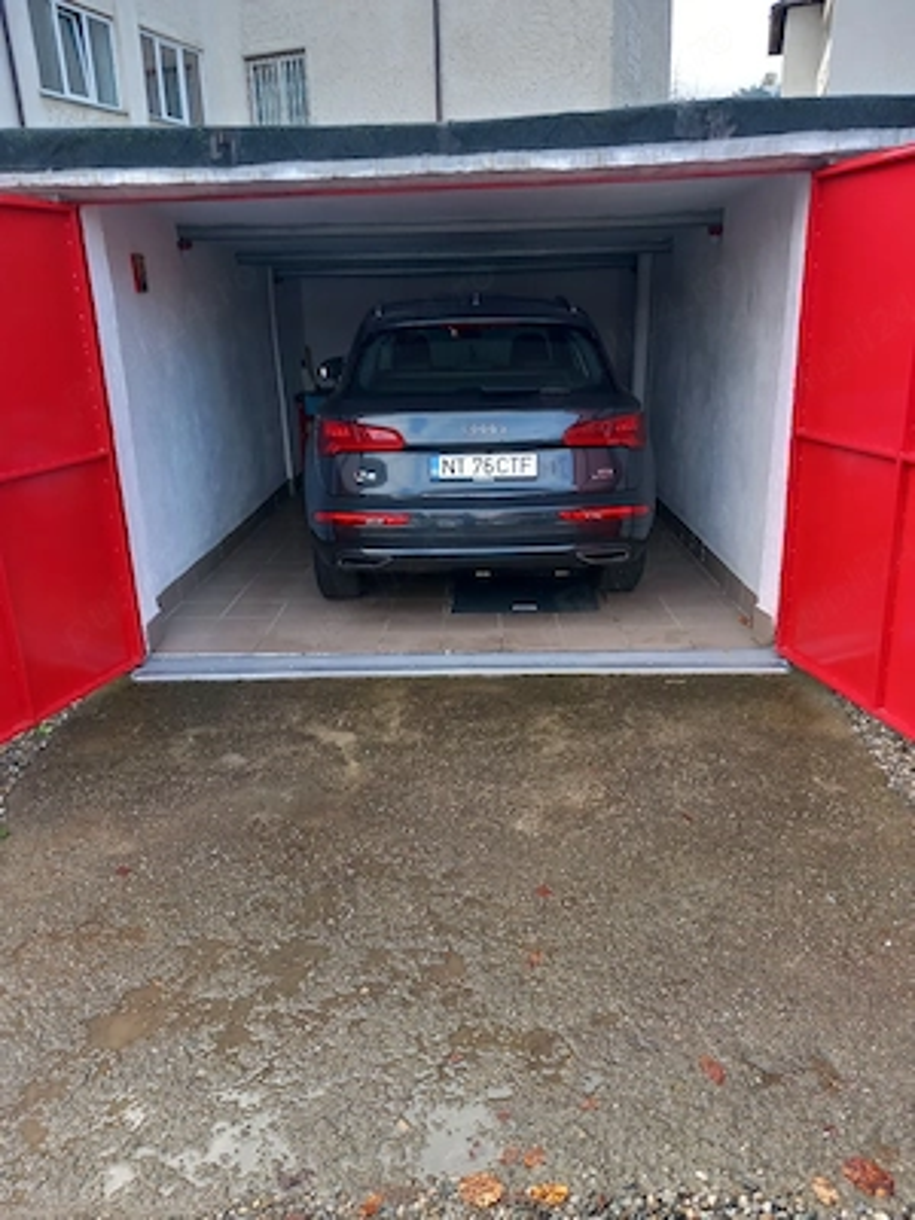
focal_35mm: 27
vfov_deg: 65.3
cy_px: 610
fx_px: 952
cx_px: 458
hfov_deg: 51.4
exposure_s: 1/50
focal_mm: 4
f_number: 1.8
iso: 25
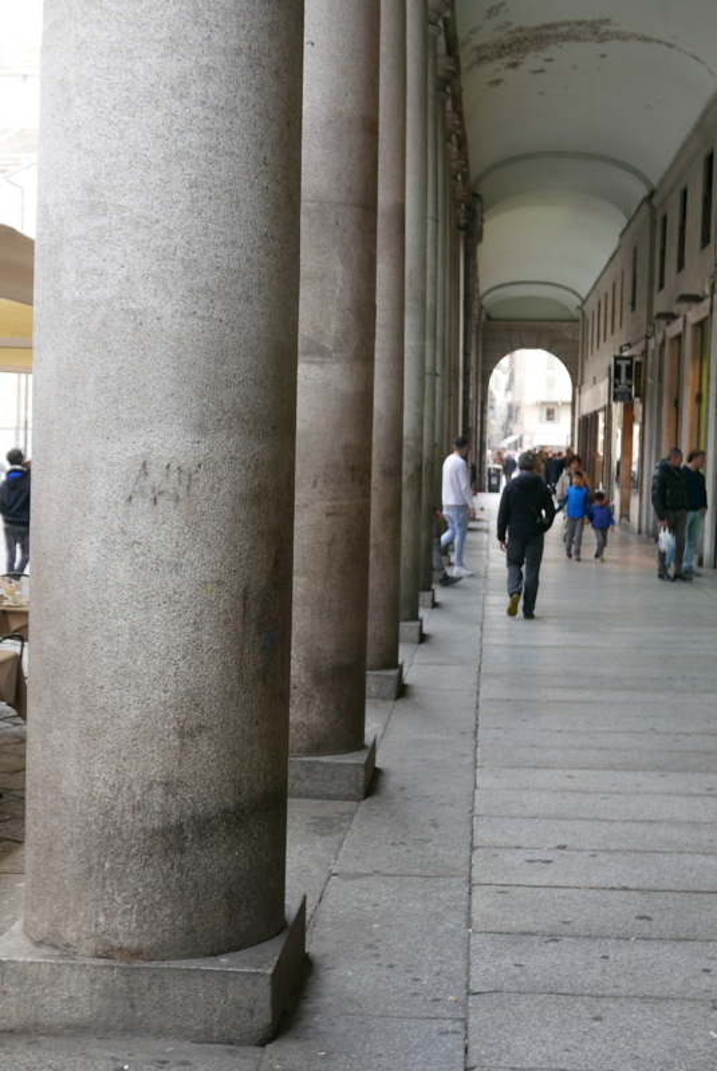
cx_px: 358
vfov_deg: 35.6
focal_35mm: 56
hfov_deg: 24.2
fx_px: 1669
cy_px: 536
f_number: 2.8
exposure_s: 1/100
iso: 400
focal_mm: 25.4
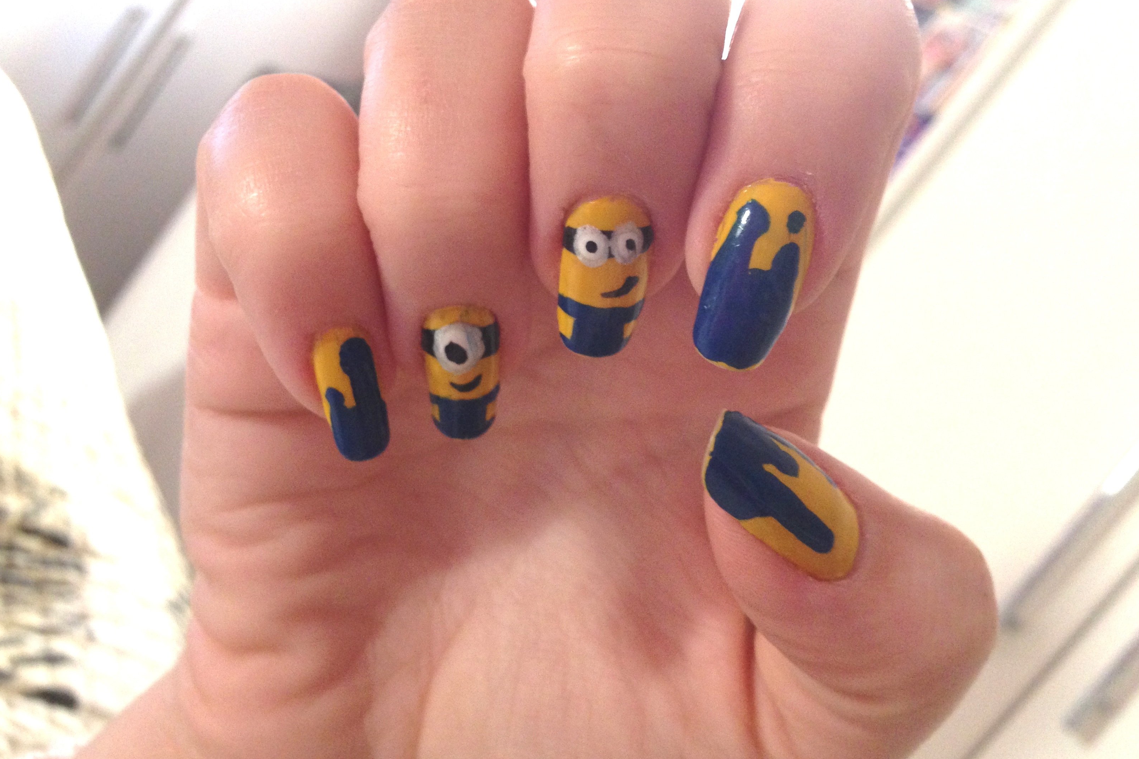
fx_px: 1107
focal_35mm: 35
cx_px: 577
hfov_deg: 54.4
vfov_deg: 37.8
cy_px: 342
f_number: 2.4
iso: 250
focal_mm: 4.13
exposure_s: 1/20
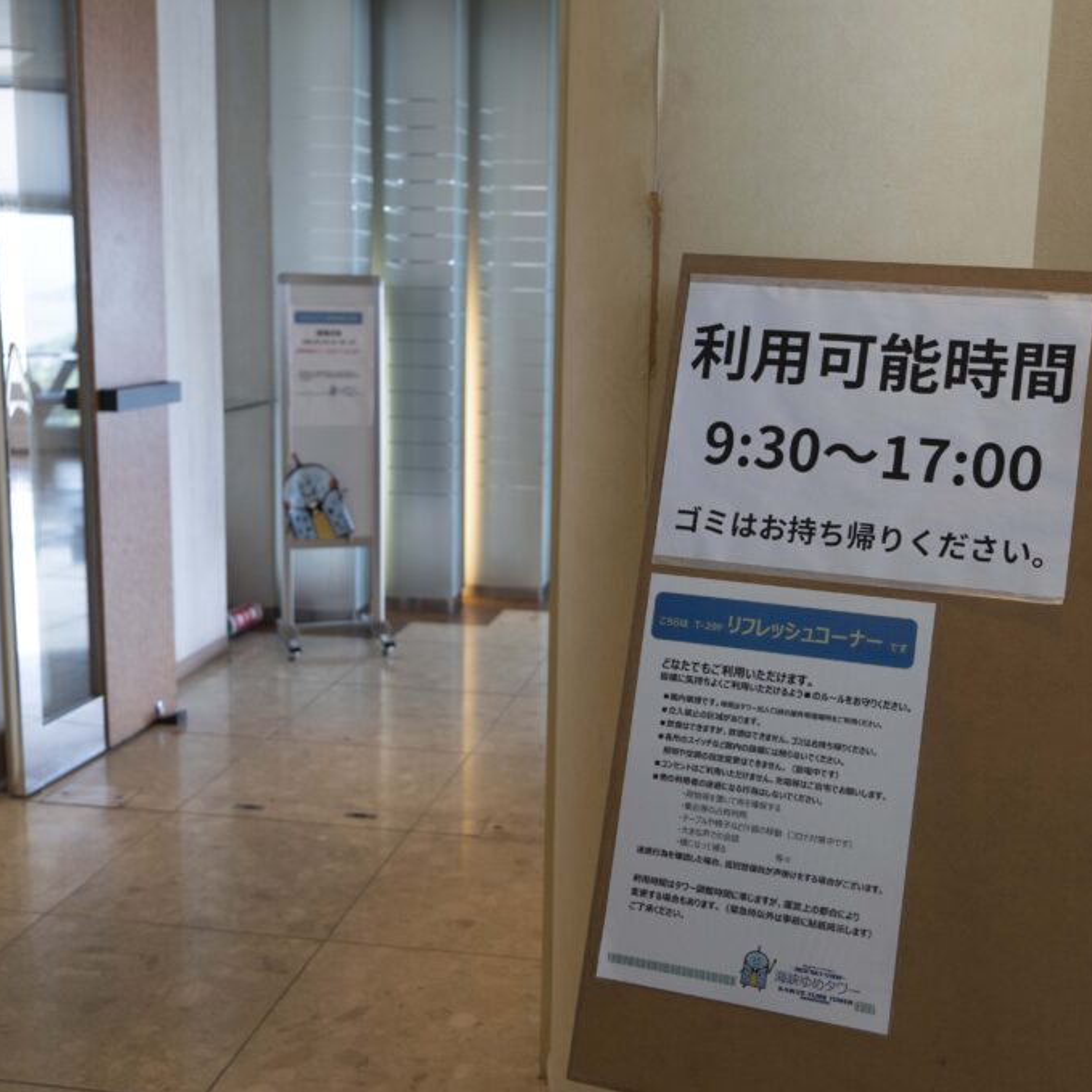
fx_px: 1463
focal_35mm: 41
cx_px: 613
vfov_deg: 40.9
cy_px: 548
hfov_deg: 40.9
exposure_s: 1/160
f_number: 4.5
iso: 800
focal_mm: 32
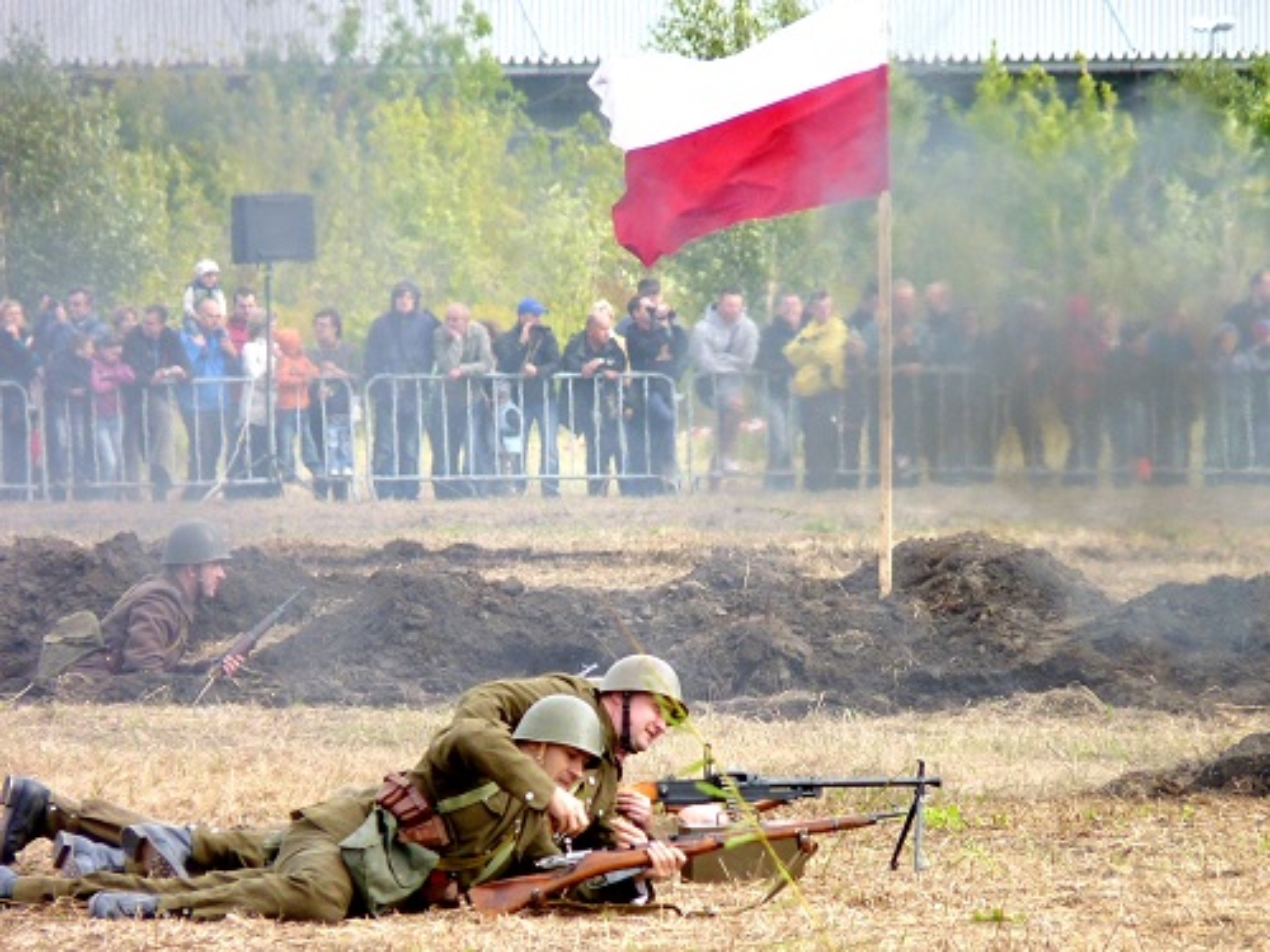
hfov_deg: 4.2
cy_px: 476
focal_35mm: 470
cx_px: 635
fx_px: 17243
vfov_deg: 3.2
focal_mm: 83.5
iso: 160
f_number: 4.4
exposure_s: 1/250
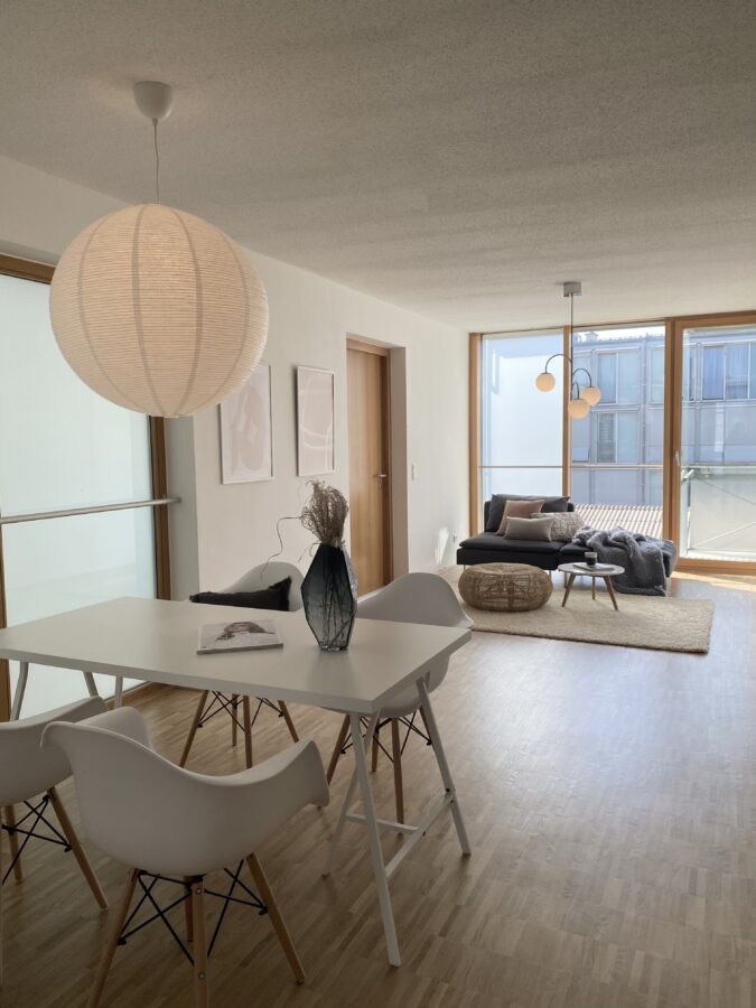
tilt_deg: -4.9
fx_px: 757
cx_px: 378
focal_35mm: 26
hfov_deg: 53.1
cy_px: 504
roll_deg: +0.8
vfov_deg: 67.3
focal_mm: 4.25
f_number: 1.8
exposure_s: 1/259
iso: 32
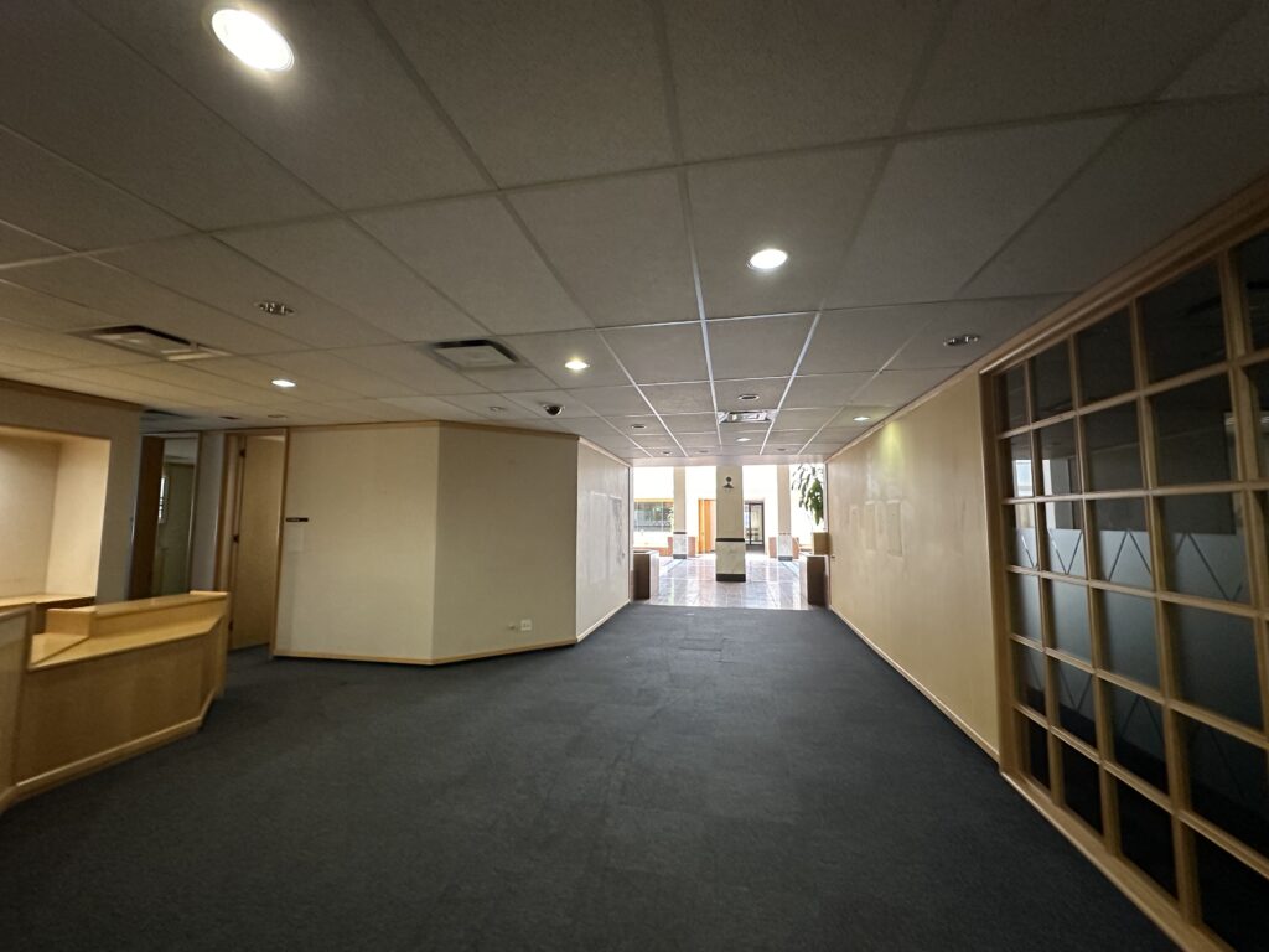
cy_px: 476
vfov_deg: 85.7
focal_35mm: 14
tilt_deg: +2.9
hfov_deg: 102.1
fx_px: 513
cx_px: 634
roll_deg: -0.5
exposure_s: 1/50
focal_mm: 2.22
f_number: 2.2
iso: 400
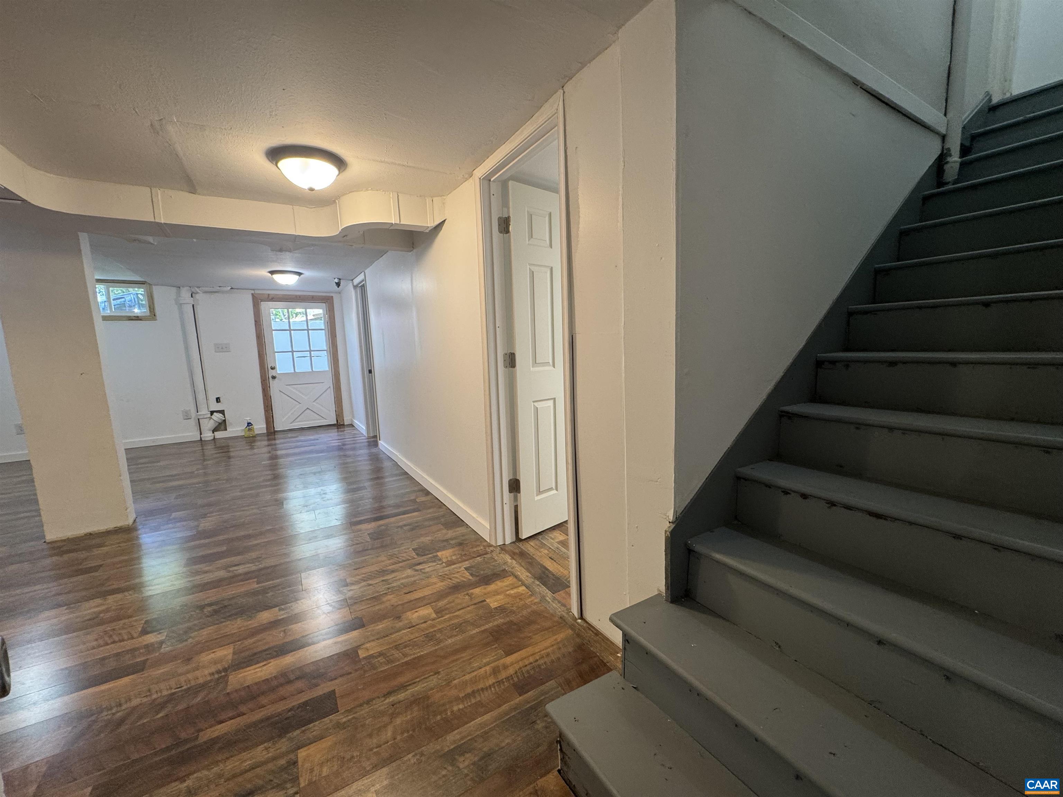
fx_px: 430
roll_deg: +2.1
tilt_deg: -7.5
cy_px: 398
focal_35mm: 14
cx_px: 532
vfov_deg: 85.7
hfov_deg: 102.1
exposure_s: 1/60
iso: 160
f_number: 2.2
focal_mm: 2.22
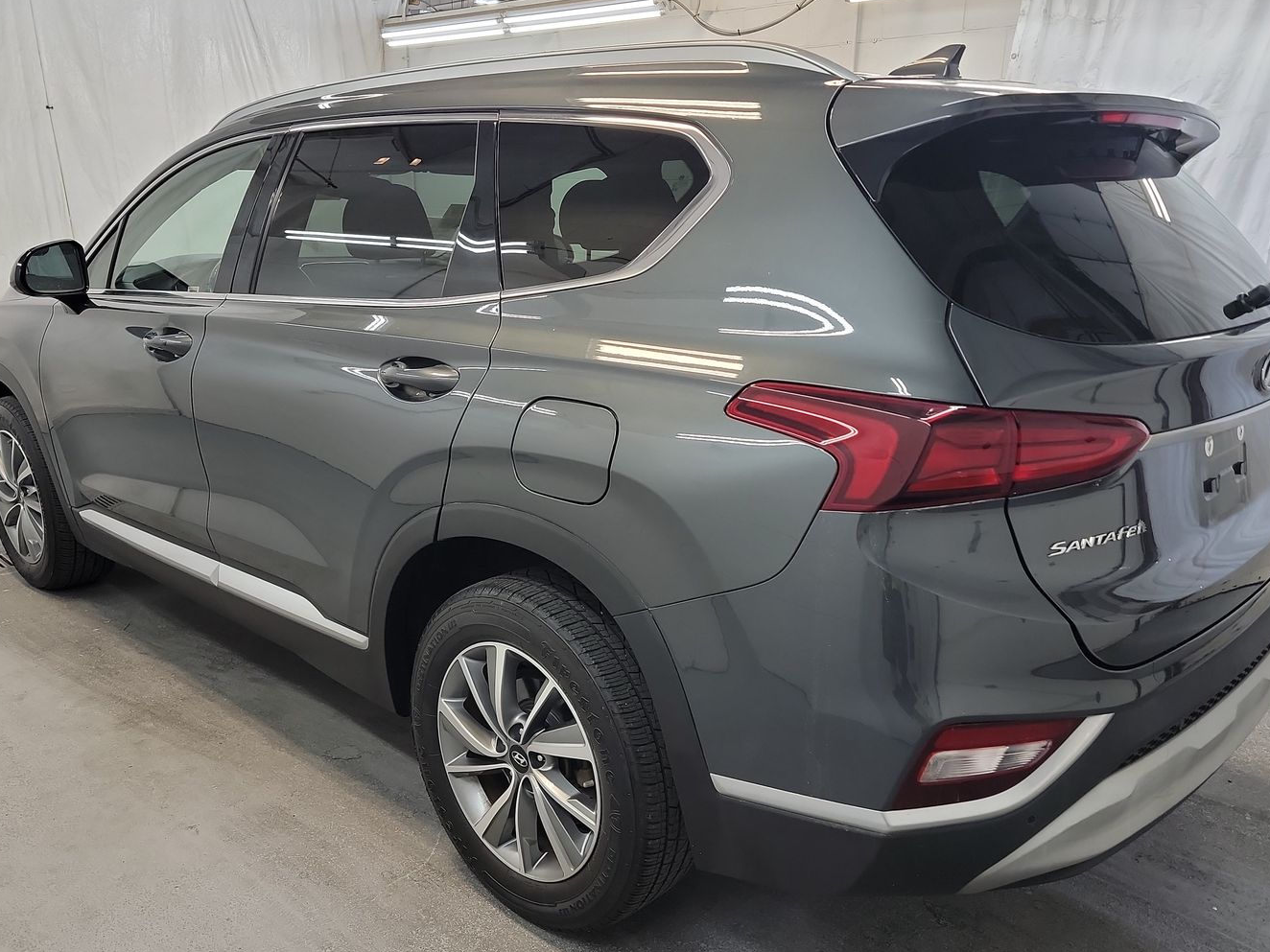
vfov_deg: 48.2
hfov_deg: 61.6
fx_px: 1064
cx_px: 616
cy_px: 502
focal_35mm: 29
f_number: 1.8
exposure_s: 1/59
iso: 181
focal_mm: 6.7
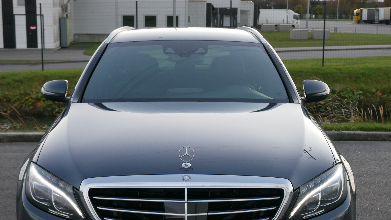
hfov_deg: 30.1
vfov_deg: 17.2
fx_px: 726
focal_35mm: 70
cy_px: 156
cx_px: 184
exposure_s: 1/125
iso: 800
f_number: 5.6
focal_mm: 30
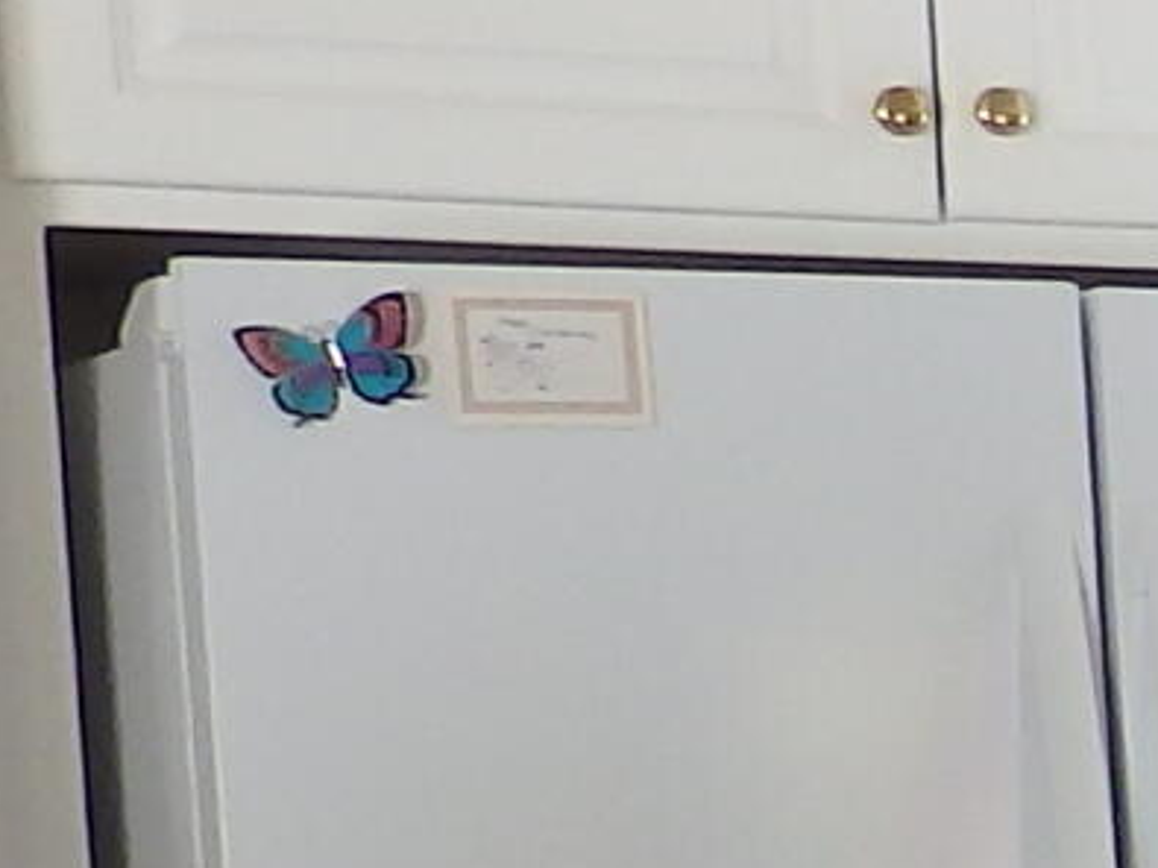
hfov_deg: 8.0
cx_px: 4093
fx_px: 6354
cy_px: 1367
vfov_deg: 7.6
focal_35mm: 190
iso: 125
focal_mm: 4.5
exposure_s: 1/30
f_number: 3
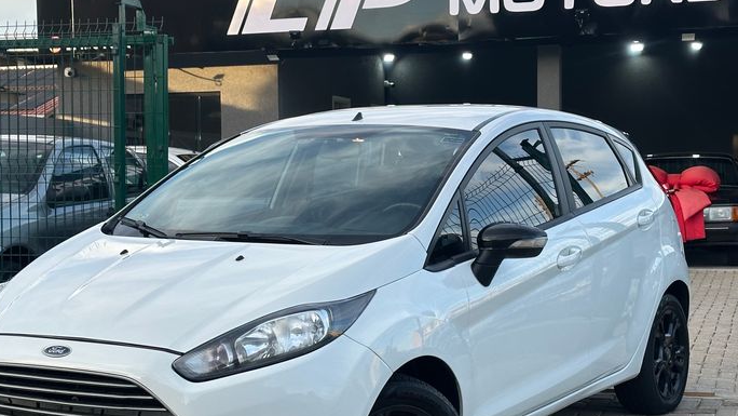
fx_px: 1429
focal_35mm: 73
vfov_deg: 16.5
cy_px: 241
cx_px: 310
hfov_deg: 28.9
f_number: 1.78
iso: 64
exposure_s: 1/615
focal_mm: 6.86
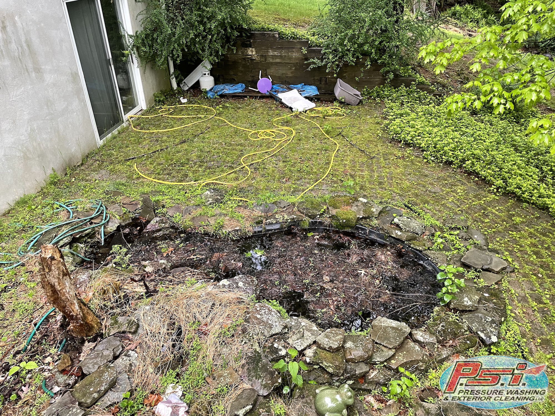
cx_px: 278
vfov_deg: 53.1
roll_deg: +0.9
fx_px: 417
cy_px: 208
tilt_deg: -31.6
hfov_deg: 67.3
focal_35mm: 26
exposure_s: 1/60
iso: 160
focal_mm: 4.2
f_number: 1.6
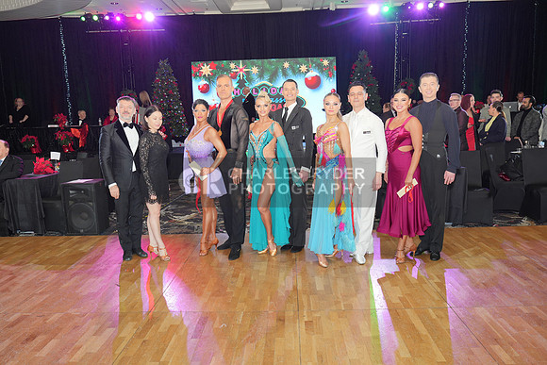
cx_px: 274
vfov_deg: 45.0
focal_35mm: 29
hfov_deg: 63.6
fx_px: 441
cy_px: 182
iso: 640
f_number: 5.6
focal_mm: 29
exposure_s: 1/200
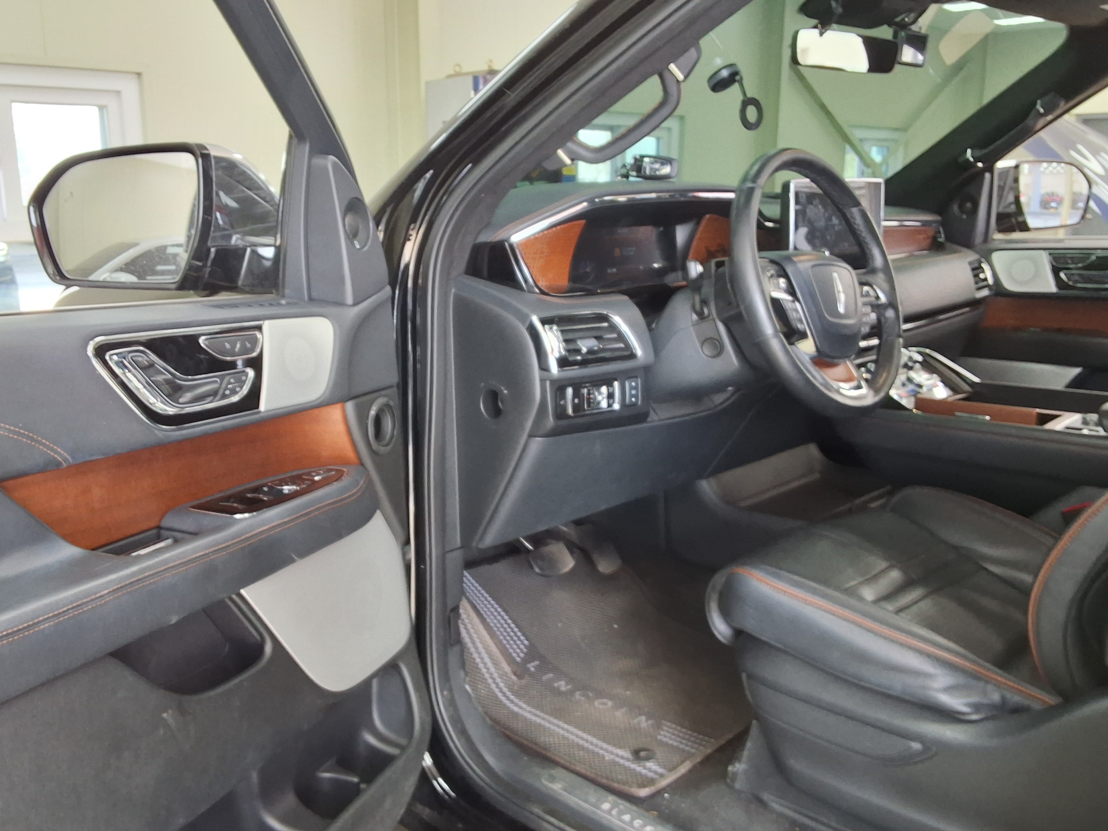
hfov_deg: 56.7
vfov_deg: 44.2
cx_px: 495
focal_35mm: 32
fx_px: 1024
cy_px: 419
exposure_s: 1/40
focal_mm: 2.91
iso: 40
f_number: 1.9
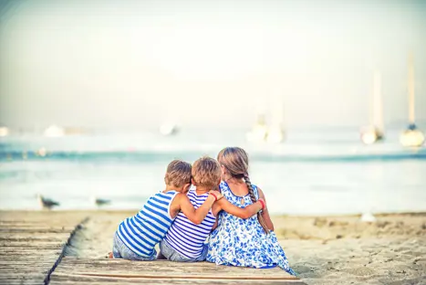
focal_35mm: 85
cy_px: 142
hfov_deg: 23.9
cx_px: 213
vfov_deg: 16.1
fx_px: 1006
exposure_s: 1/2500
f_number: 1.4
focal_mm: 85
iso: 100
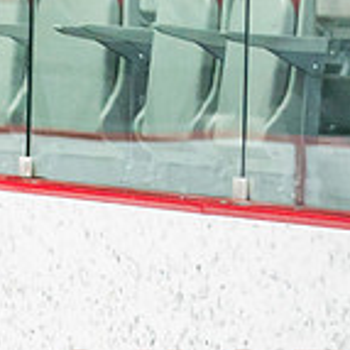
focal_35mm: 754
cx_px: -321
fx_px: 8625
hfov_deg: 2.3
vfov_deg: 2.3
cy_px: 417
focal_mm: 105
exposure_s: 1/640
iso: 640
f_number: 3.2
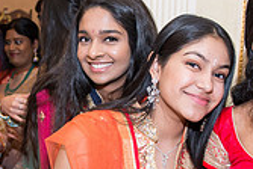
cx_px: 56
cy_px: 105
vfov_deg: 14.2
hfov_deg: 20.8
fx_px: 683
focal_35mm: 97
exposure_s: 1/125
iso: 1250
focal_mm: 28
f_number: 4.5
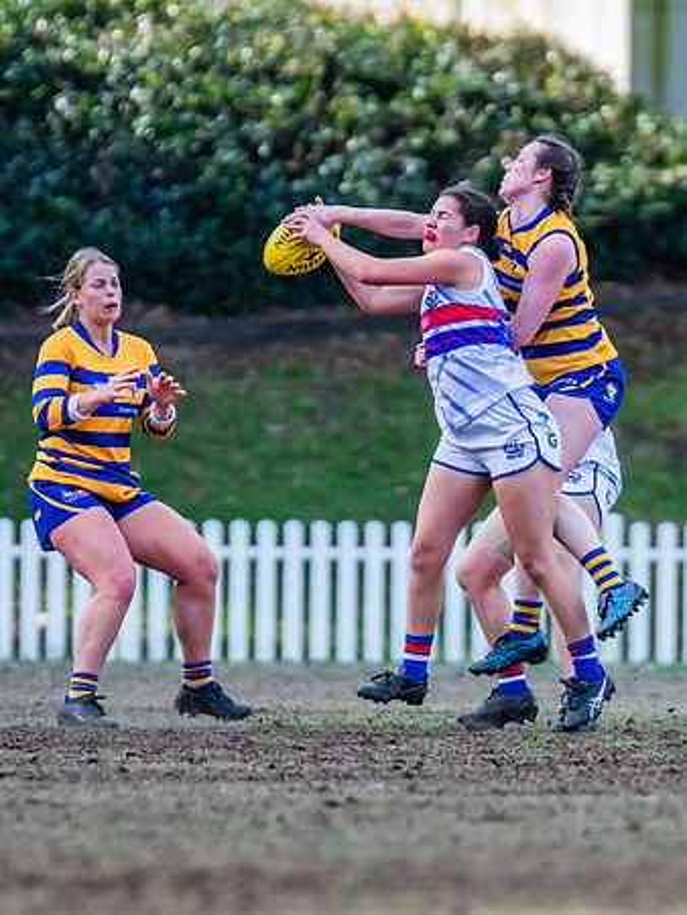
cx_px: 464
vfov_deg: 1.9
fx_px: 27603
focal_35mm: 1044
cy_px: 404
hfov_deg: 1.4
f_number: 4.5
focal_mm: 420
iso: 800
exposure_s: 1/1250
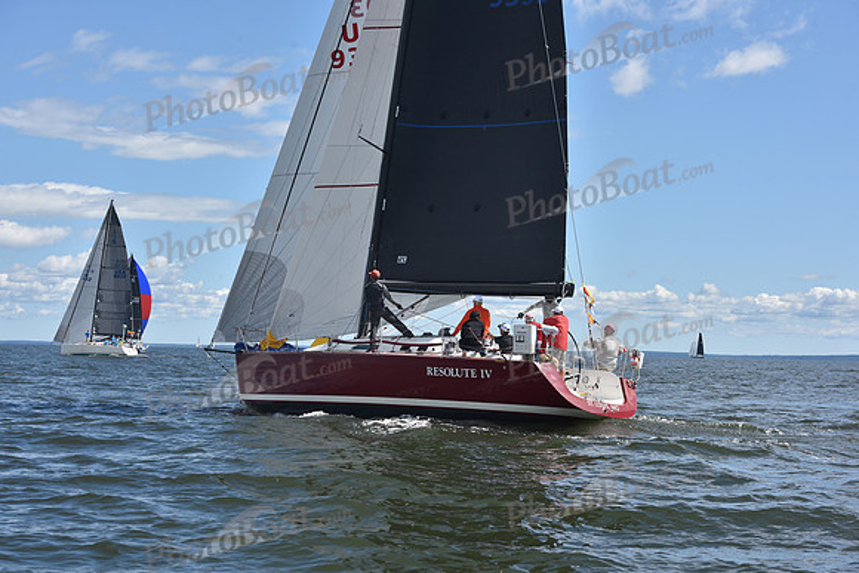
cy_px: 286
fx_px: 1671
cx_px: 430
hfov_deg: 28.8
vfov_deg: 19.5
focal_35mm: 70
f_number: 9
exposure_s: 1/800
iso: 250
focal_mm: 70
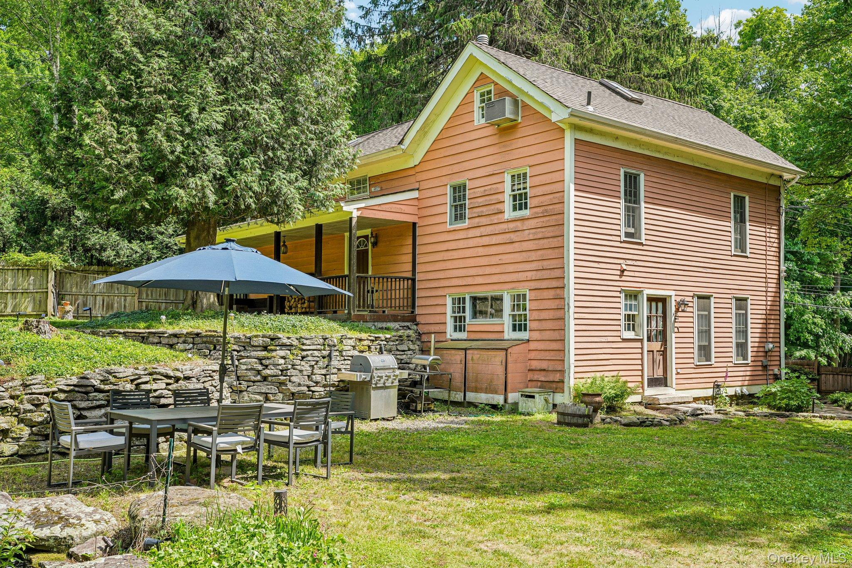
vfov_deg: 38.4
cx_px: 426
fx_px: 816
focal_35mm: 34
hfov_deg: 55.1
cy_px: 284
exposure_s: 1/60
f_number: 8
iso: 100
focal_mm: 34.5
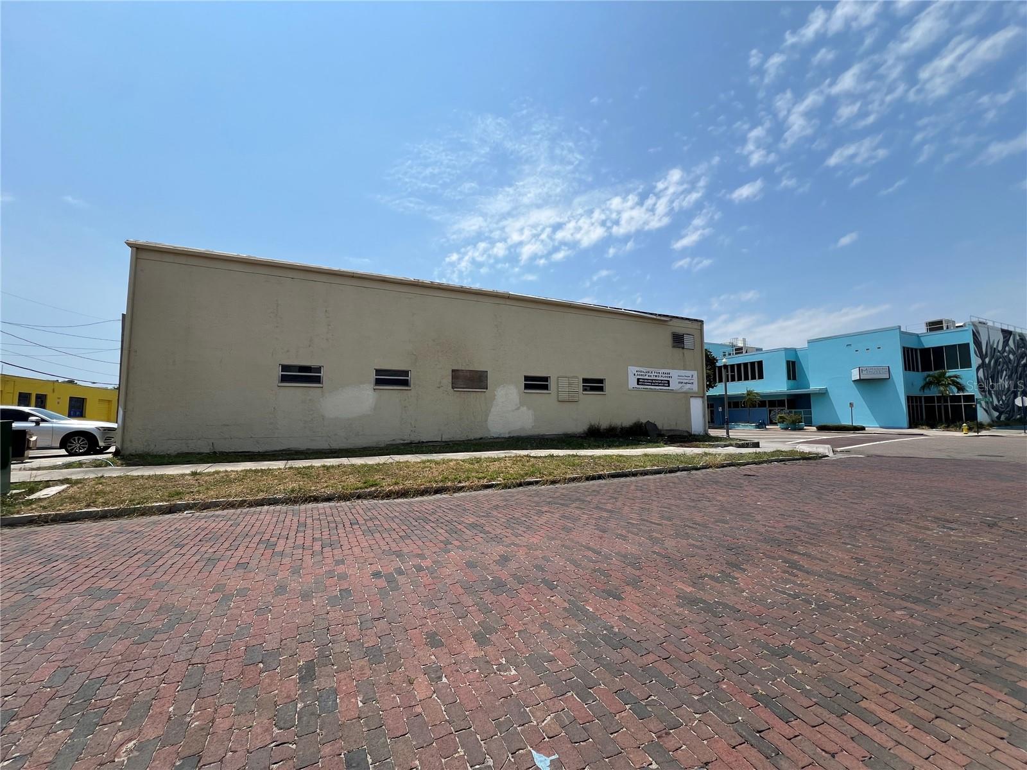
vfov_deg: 89.9
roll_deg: -0.5
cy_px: 385
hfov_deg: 106.2
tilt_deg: +3.2
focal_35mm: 13
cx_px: 514
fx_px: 386
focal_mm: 1.57
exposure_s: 1/2179
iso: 32
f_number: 1.8
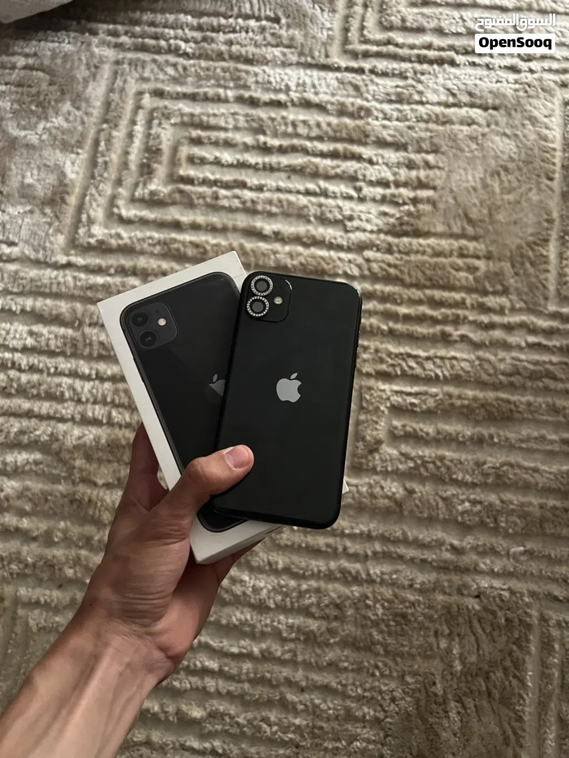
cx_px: 284
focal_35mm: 26
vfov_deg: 67.3
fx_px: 570
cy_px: 379
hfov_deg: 53.1
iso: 320
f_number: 1.5
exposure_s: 1/60
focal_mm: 5.7
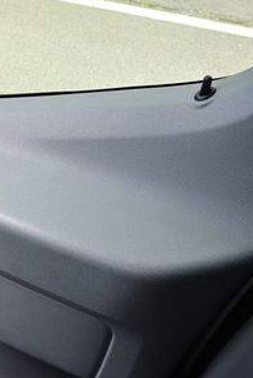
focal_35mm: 51
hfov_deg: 24.4
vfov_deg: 38.8
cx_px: -37
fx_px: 537
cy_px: 205
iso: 100
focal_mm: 16
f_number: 4
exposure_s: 1/60
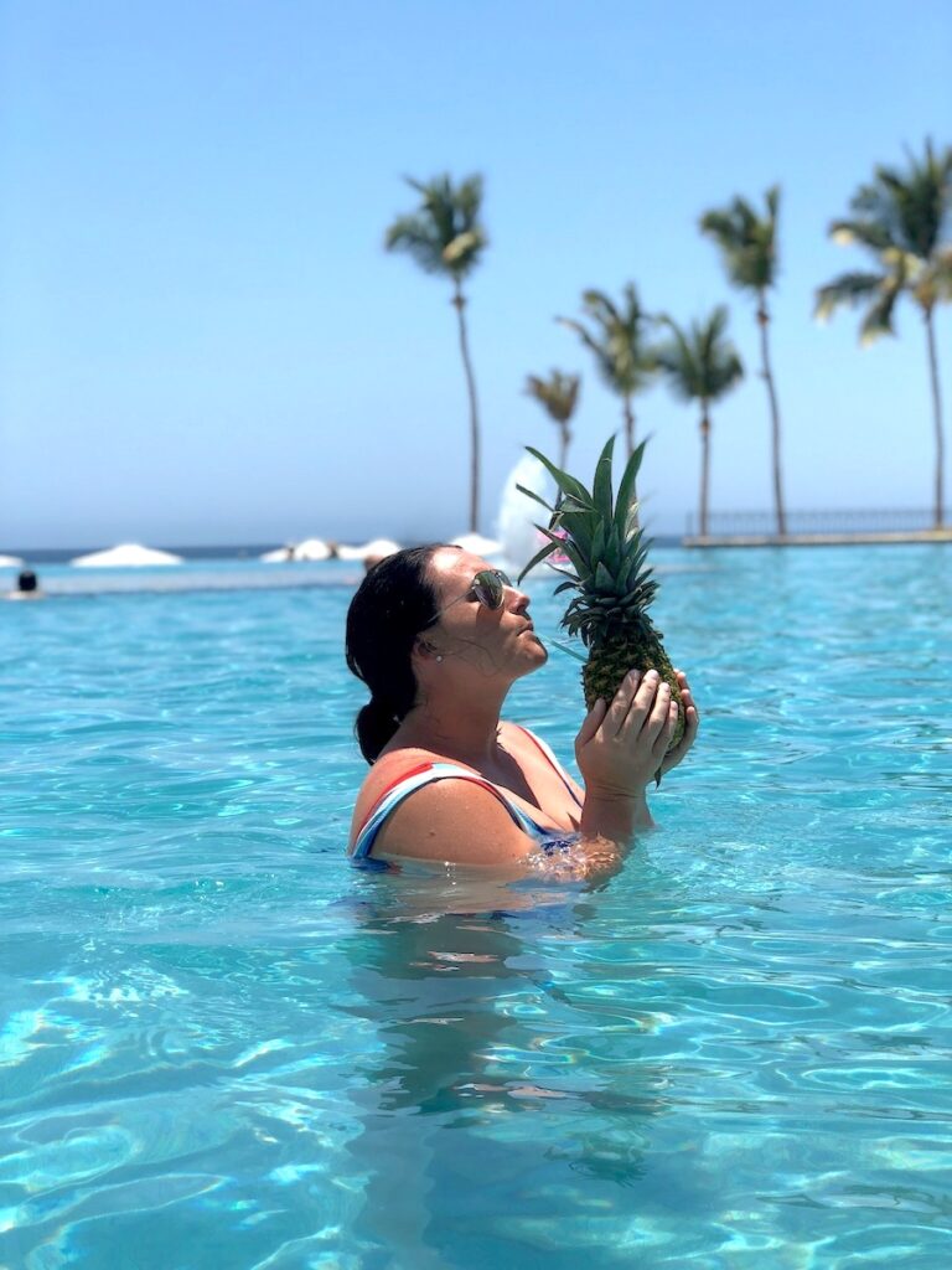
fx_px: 1907
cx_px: 476
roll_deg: +0.4
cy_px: 635
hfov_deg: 28.0
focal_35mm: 52
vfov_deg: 36.8
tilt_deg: -0.7
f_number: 2.4
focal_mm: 6
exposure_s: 1/1350
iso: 16
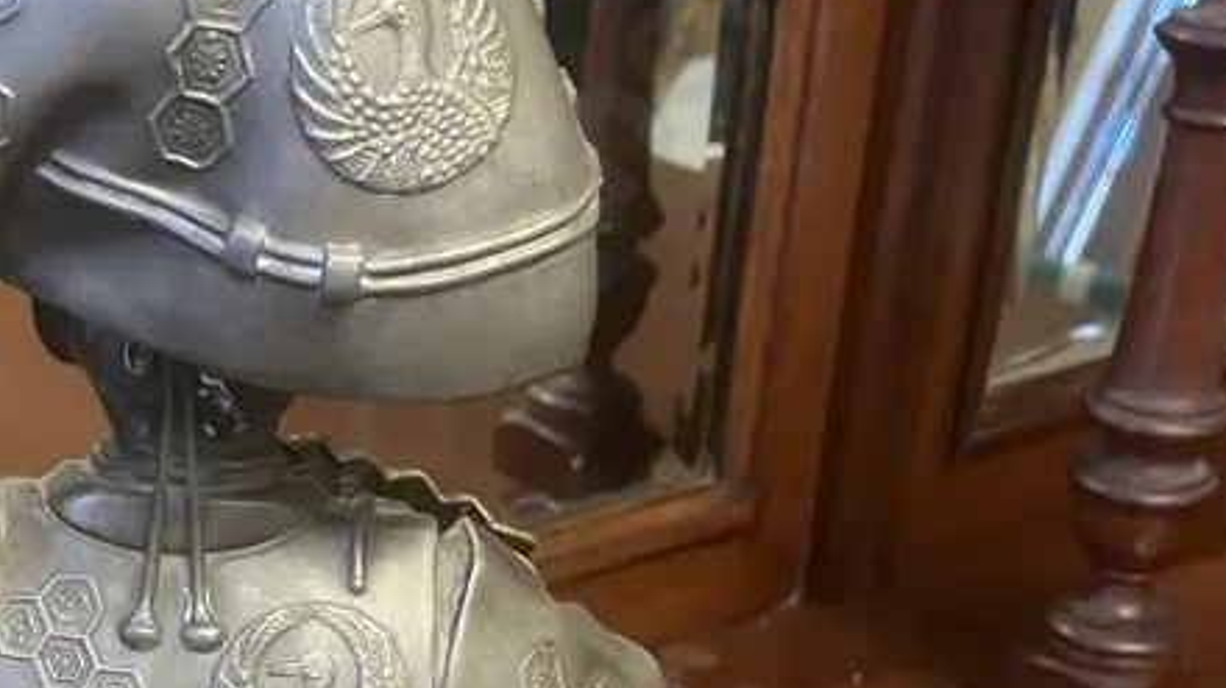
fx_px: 2307
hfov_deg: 28.8
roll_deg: -0.2
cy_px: 721
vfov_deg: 16.5
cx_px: 176
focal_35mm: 71
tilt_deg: -25.6
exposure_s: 1/50
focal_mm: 3.99
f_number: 1.8
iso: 200
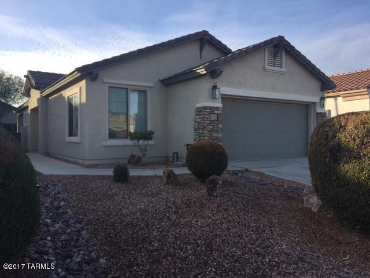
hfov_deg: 61.7
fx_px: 310
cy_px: 139
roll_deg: -0.3
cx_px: 185
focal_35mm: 29
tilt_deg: -0.7
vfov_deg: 48.2
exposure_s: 1/942
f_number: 2.2
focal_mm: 4.15
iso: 32
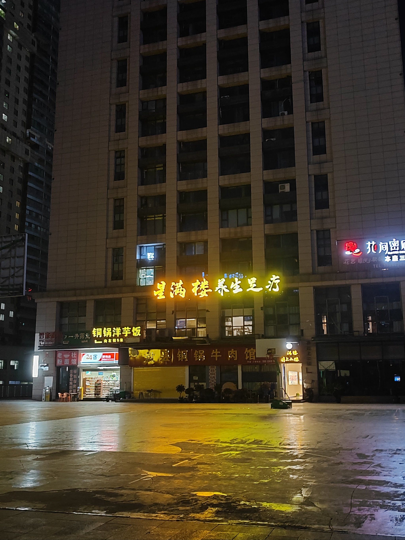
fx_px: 577
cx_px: 202
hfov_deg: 38.7
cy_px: 270
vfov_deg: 50.1
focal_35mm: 37
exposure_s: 1/33
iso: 320
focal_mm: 5.52
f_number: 1.9
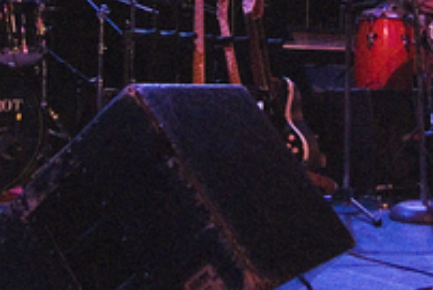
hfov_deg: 33.4
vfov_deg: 21.9
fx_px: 722
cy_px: 6
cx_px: 214
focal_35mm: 60
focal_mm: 18
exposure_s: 1/40
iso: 1600
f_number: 5.6
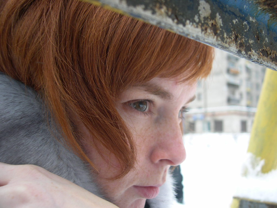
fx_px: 304
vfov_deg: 37.7
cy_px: 104
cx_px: 138
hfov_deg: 49.0
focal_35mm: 38
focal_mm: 8
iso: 100
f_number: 2.8
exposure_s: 1/80.8
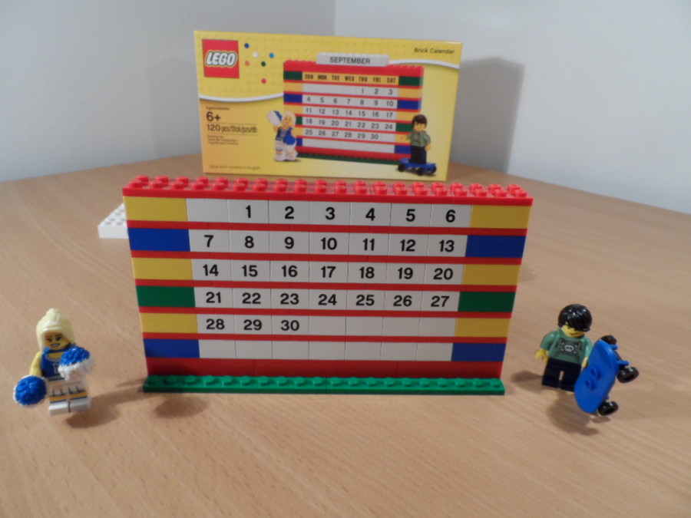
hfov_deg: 71.6
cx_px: 346
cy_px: 259
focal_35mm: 24
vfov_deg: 56.8
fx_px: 479
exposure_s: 1/30
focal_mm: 4
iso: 200
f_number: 3.2
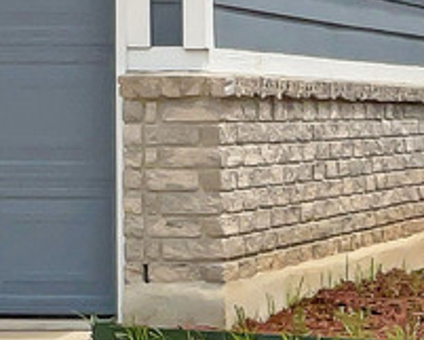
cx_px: 591
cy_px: 289
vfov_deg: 7.6
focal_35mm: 203
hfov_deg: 9.3
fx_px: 2549
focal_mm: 3
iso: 16
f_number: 1.8
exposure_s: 1/2801
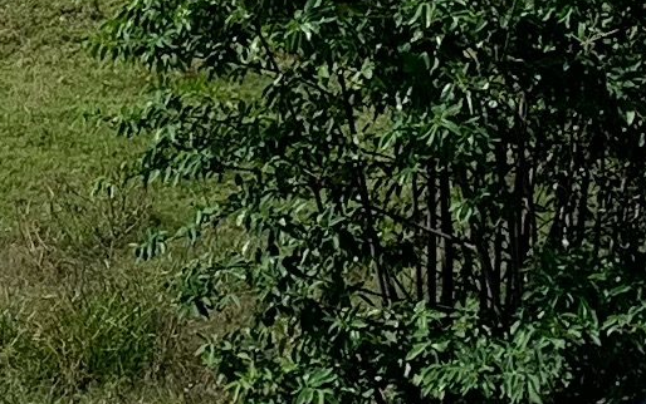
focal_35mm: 216
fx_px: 3805
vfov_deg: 6.1
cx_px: 362
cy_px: -64
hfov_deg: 9.7
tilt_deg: -7.6
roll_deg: -2.2
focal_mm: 4.25
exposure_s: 1/3289
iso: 25
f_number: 1.8
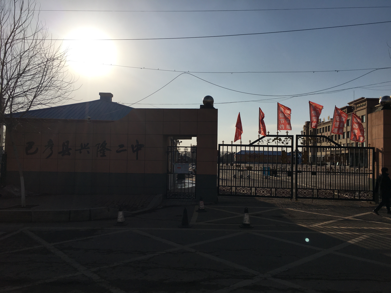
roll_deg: -1.7
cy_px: 146
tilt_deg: +3.5
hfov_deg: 61.7
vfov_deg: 48.2
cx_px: 196
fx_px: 328
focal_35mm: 29
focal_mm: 4.15
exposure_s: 1/6410
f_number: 2.2
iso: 25
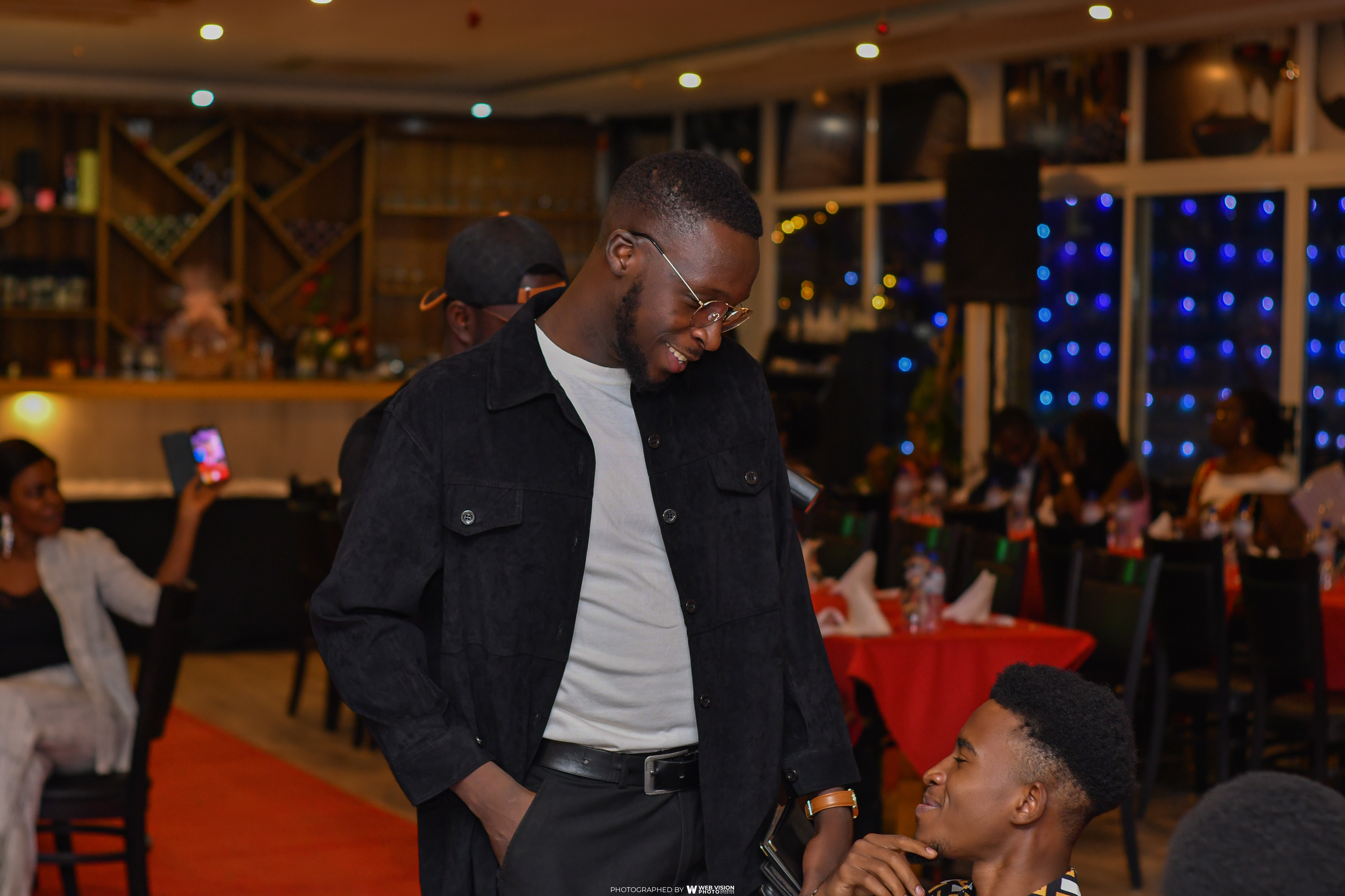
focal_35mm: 75
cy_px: 448
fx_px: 2802
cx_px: 672
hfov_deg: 27.0
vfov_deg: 18.2
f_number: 3.2
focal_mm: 50
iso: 800
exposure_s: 1/100
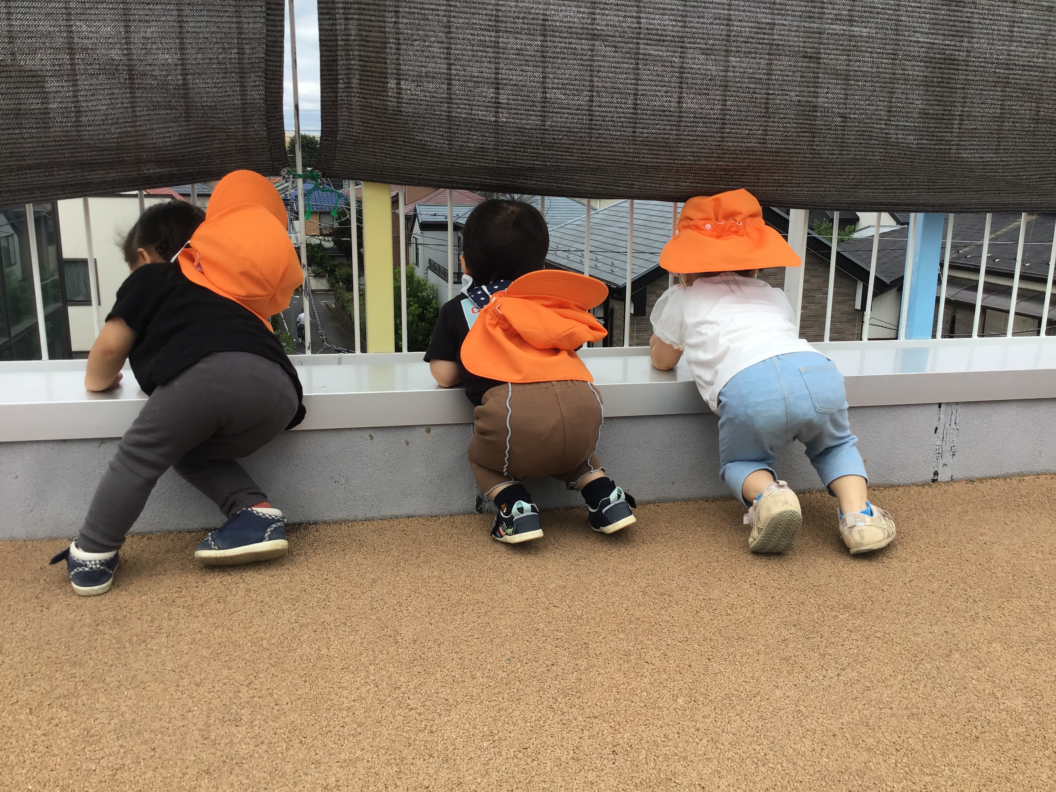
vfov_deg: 45.4
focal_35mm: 31
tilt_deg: -17.7
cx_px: 528
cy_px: 396
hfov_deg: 58.4
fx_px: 946
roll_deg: +0.2
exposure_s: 1/783
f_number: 2.4
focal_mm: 3.3
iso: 25
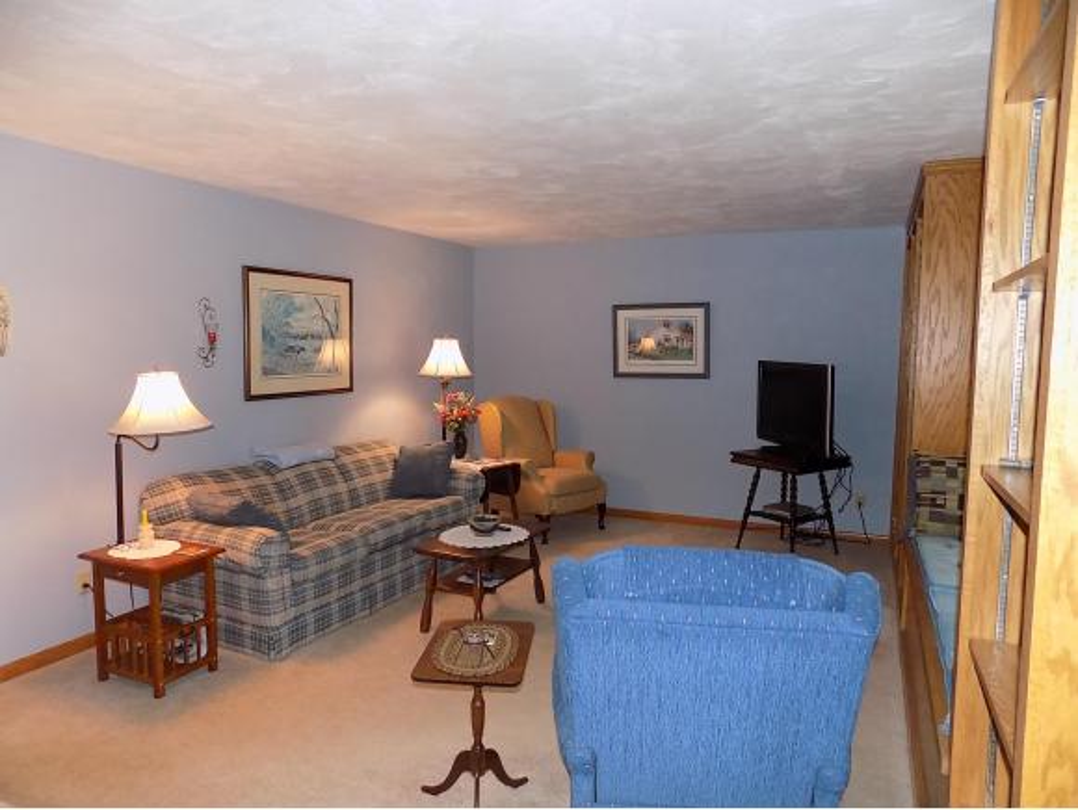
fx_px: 717
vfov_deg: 59.0
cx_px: 539
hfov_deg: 73.9
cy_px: 405
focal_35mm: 23
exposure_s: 1/30
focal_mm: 4
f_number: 3.1
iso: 200
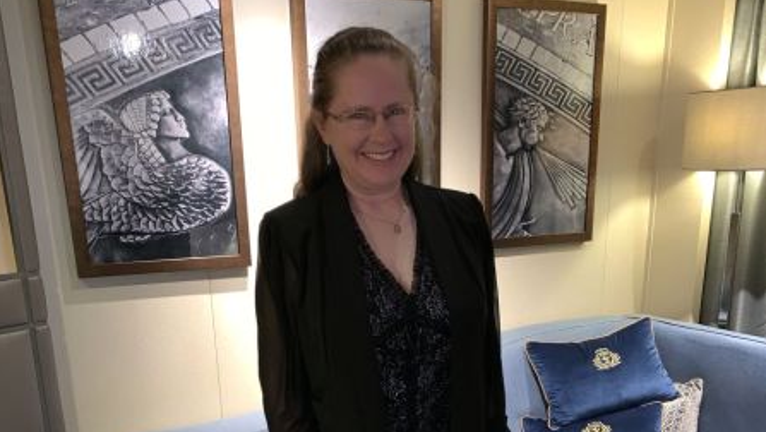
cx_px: 382
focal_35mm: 38
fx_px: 772
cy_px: 439
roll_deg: +1.3
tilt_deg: -17.8
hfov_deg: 52.8
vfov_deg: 29.1
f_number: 1.8
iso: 64
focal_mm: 4.25
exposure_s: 1/15
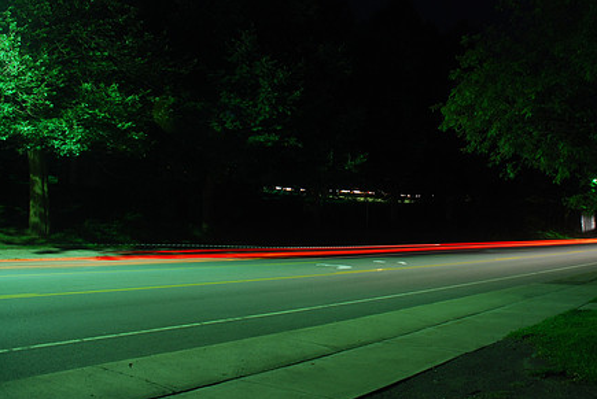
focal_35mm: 36
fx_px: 598
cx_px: 372
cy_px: 186
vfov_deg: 36.9
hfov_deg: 52.5
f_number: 3.5
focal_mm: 18
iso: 200
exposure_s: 7.8
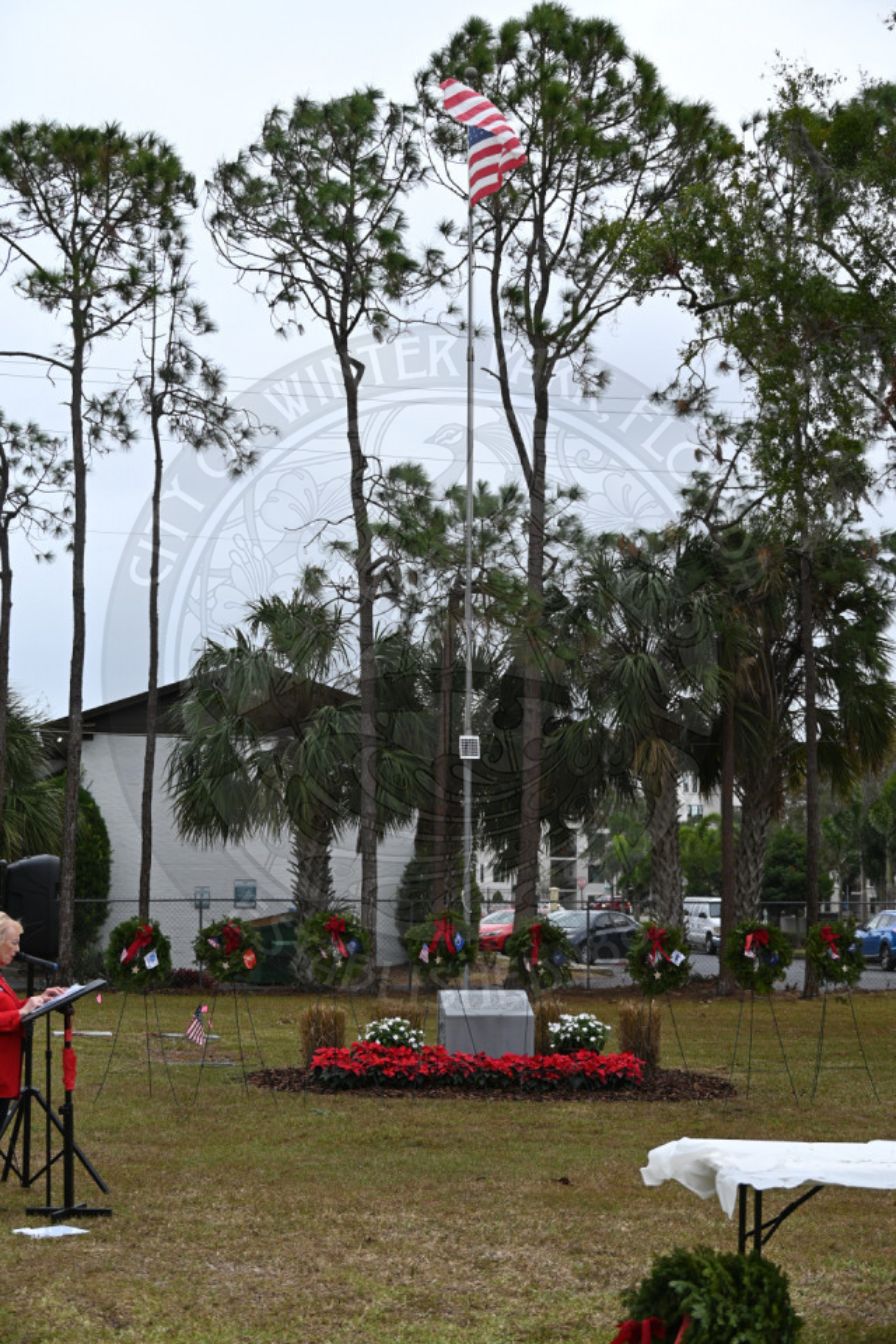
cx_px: 448
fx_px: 2053
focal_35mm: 55
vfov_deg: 36.2
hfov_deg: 24.6
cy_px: 672
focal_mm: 55
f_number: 5.6
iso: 140
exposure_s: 1/250
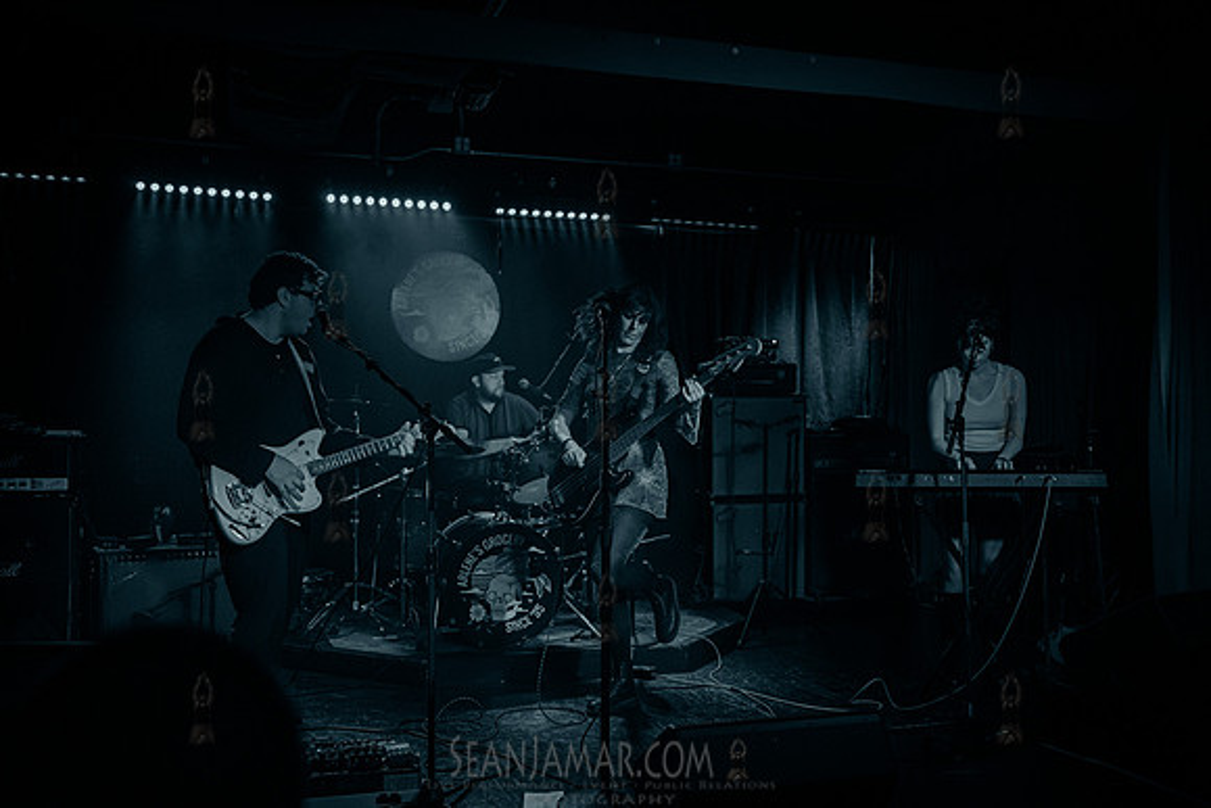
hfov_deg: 54.3
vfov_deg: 37.8
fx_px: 1180
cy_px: 404
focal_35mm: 35
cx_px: 606
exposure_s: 1/320
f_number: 3.2
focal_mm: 35
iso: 16000
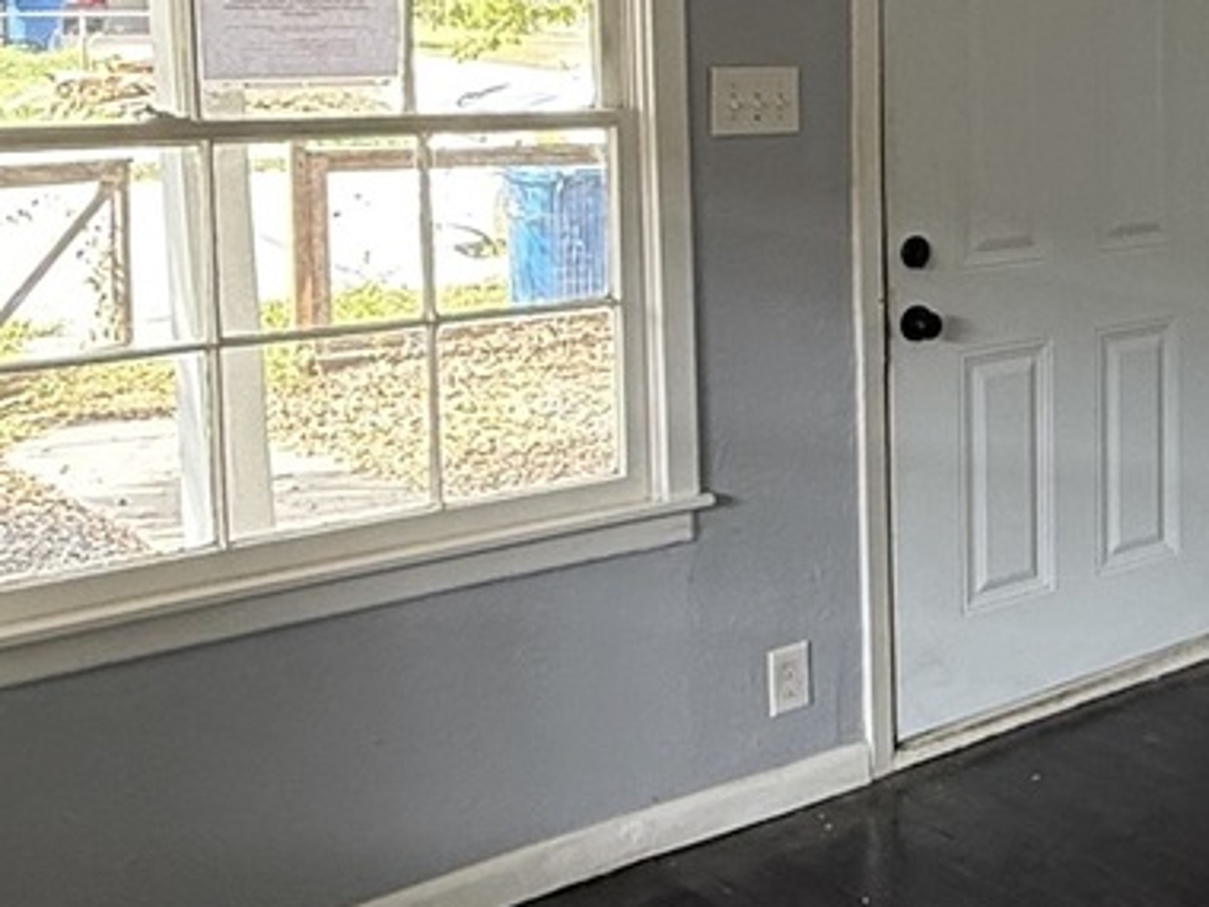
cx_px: 1422
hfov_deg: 31.0
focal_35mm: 53
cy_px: 175
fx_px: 1851
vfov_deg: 27.0
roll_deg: -0.4
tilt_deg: -4.7
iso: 125
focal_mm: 2.22
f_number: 2.2
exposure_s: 1/99
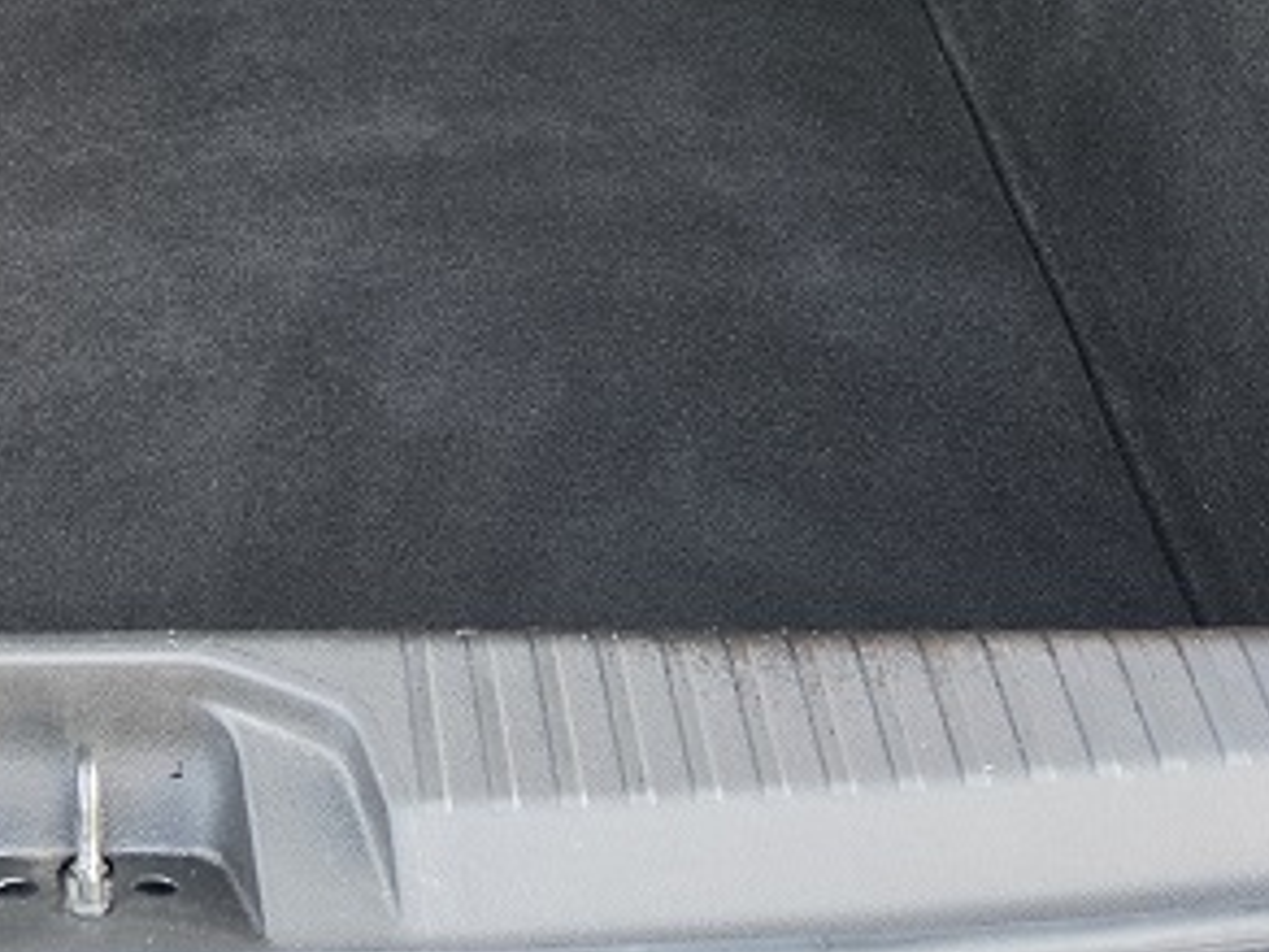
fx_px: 2310
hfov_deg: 29.4
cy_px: -213
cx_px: 109
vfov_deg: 21.5
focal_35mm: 63
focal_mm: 6.5
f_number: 1.4
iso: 125
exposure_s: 1/100
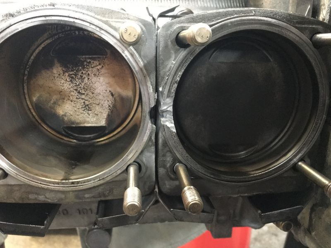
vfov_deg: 48.2
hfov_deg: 61.7
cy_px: 124
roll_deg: -2.5
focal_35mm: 29
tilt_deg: -16.9
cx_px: 166
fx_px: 277
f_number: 2.2
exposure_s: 1/15
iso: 500
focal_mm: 4.15
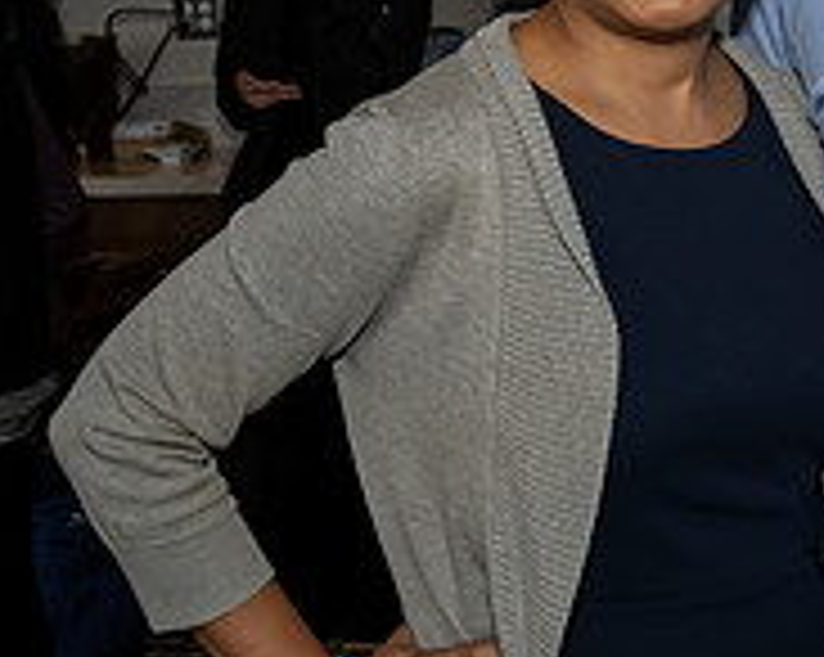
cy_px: 132
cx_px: 1033
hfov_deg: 17.3
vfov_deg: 14.6
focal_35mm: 105
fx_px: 2558
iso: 1000
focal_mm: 20
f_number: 7.1
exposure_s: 1/250
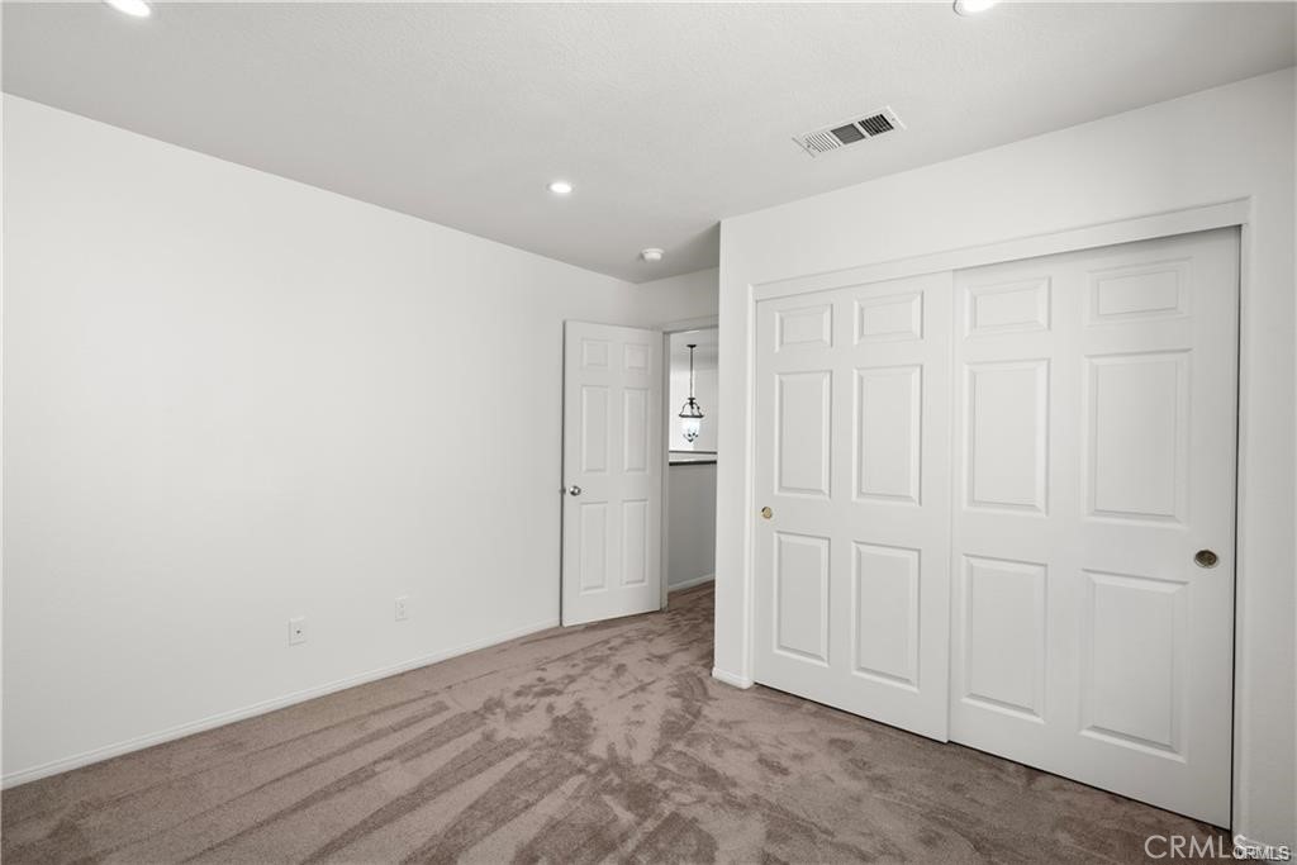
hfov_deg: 96.7
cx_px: 648
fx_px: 576
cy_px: 432
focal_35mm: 16
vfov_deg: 73.8
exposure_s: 1/20
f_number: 9
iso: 200
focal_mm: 16
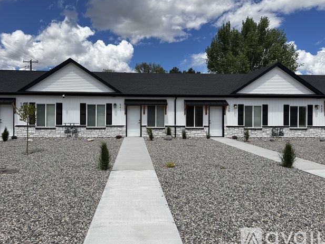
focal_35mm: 26
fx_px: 244
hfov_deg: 67.2
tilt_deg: -0.9
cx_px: 150
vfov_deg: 53.0
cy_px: 117
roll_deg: -0.4
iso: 80
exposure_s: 1/4049
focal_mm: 6.76
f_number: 1.78
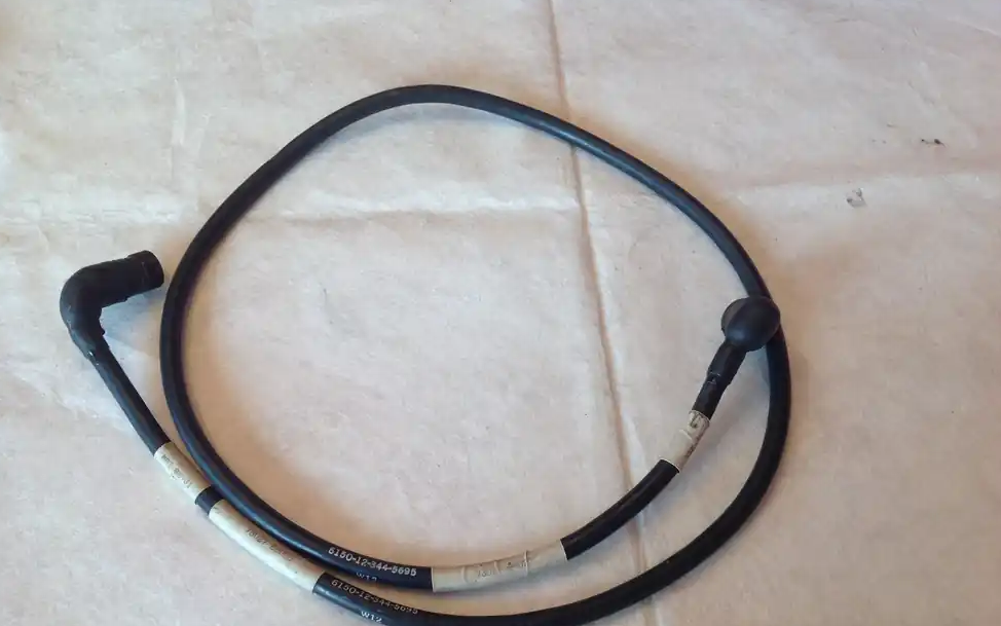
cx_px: 507
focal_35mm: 38
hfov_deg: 51.5
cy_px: 370
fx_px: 1037
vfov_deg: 33.5
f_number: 2.4
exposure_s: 1/60
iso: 64
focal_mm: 4.28
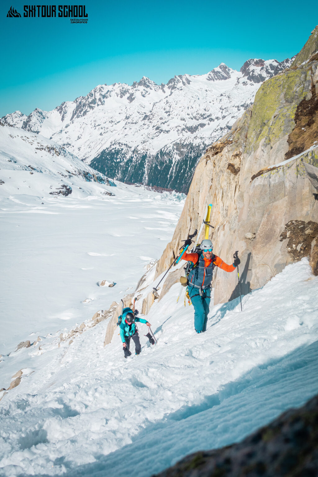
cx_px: 159
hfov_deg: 38.9
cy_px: 238
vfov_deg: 55.8
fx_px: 450
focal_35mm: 34
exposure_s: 1/320
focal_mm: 13.08
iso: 125
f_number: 5.6
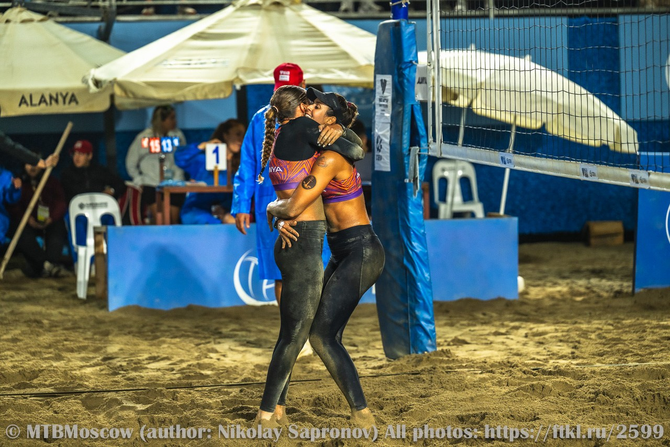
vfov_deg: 9.1
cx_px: 335
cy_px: 224
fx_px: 2791
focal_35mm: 150
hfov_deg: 13.7
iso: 1250
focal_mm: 150
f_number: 3.5
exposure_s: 1/1250
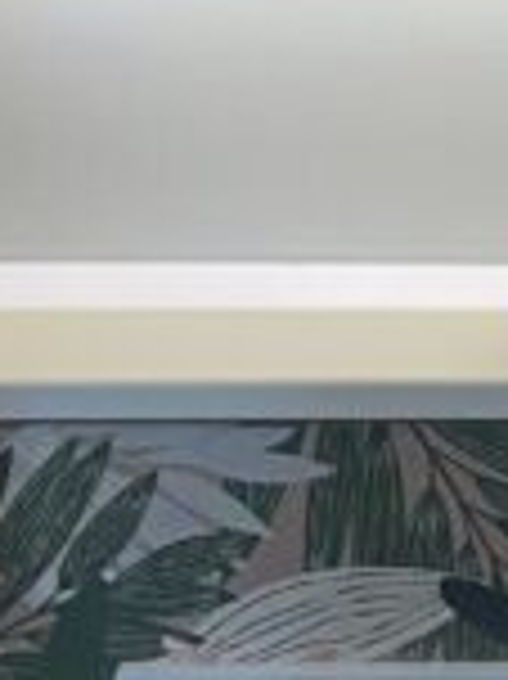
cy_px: -135
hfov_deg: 8.3
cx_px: 625
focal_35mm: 176
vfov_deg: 11.0
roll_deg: +0.7
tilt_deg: -7.9
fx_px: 3449
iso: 250
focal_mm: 4.25
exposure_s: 1/50
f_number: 1.8
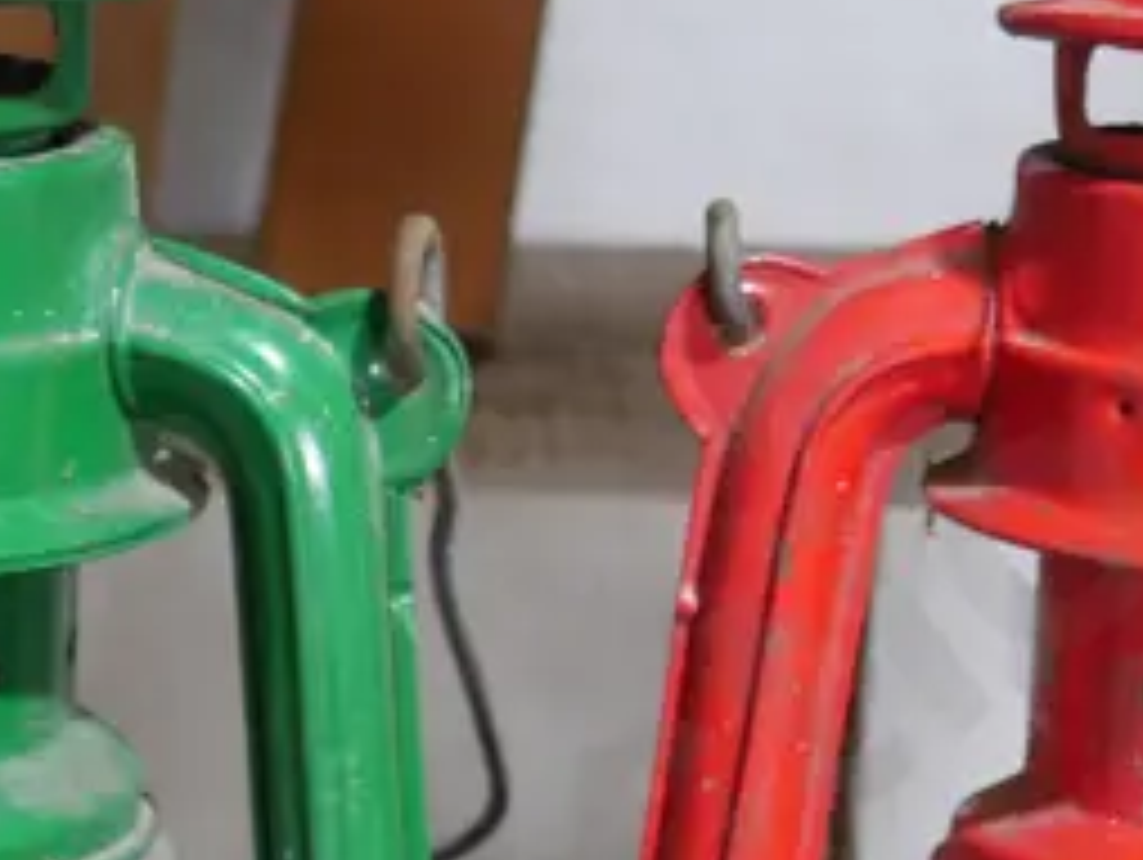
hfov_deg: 17.4
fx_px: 3735
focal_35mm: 113
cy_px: 939
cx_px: 513
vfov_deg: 12.9
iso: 500
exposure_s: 1/60
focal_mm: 14
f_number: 3.5
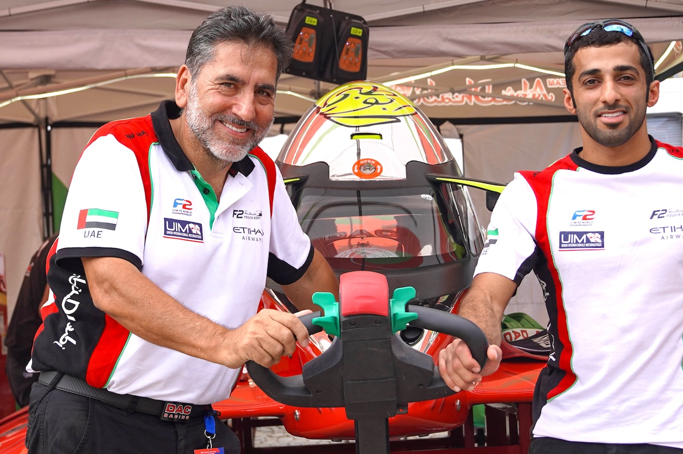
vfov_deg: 20.3
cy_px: 257
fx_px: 1270
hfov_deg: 30.0
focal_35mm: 67
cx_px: 398
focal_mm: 33
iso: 100
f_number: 4
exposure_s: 1/250
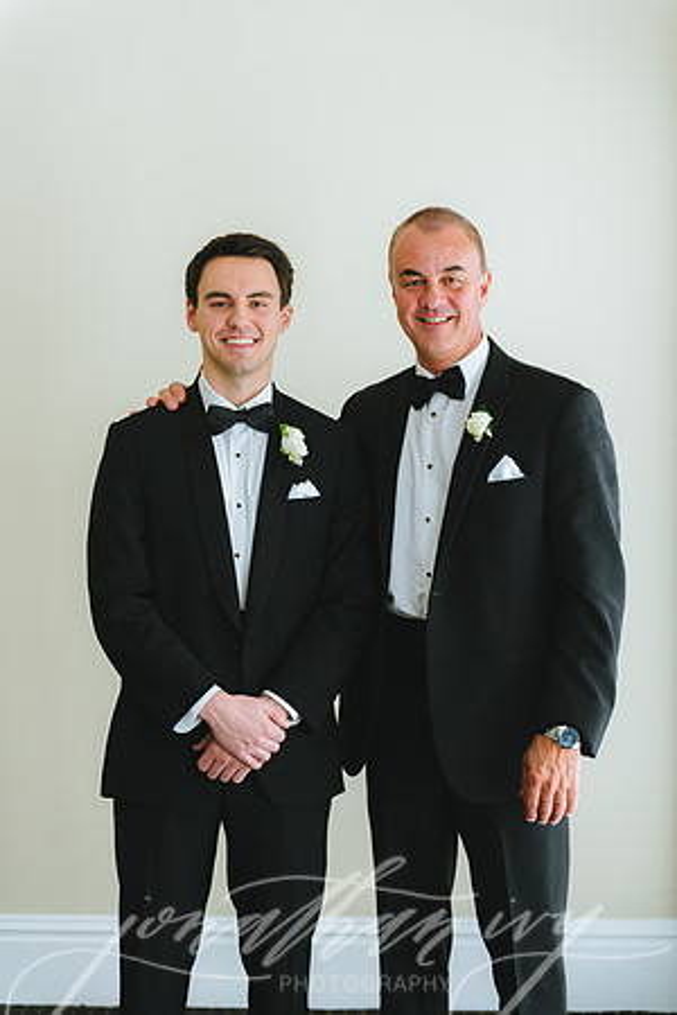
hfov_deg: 20.6
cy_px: 508
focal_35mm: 66
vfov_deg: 30.5
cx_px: 338
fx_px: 1862
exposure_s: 1/500
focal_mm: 66
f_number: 2.8
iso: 400
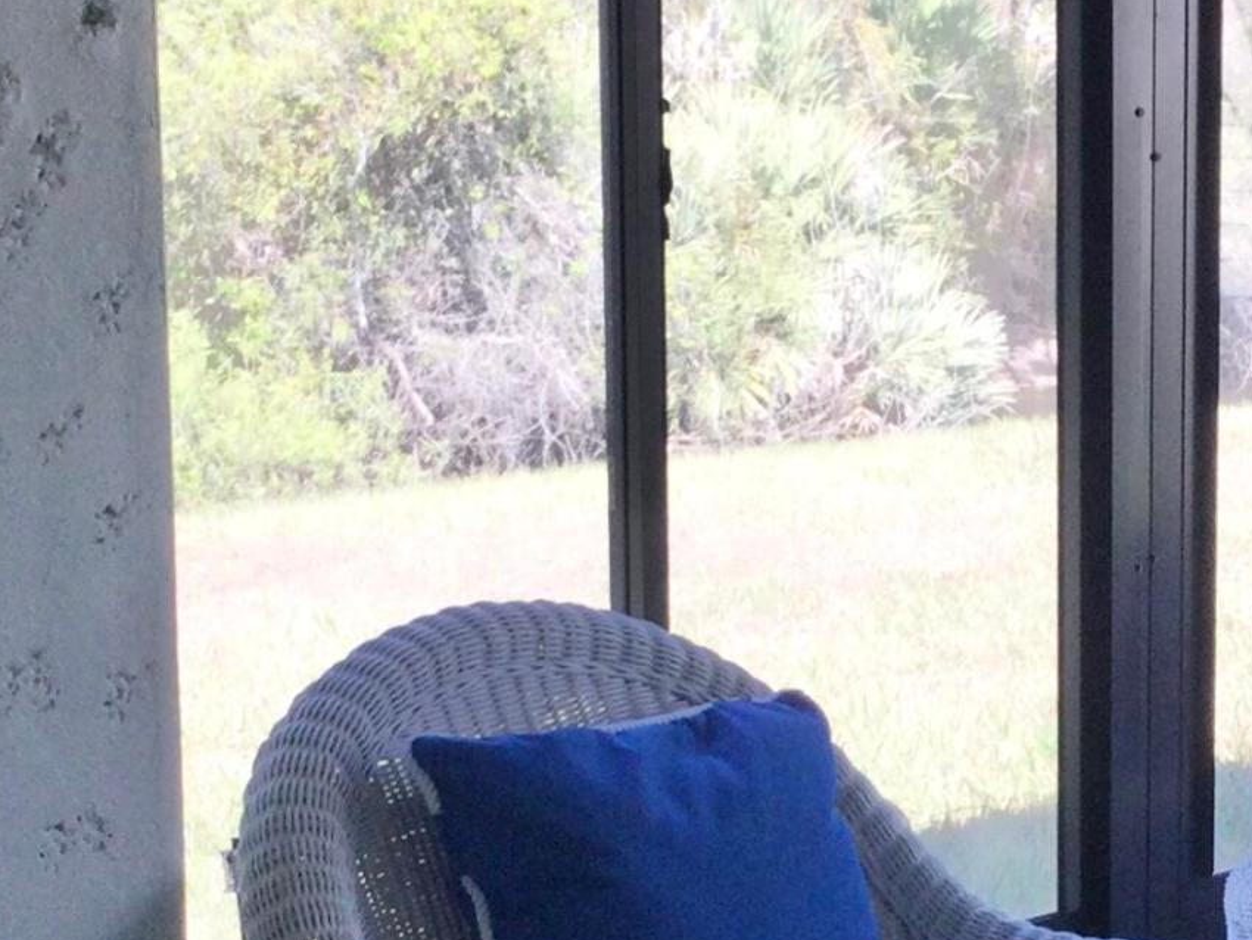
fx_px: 3799
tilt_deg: -8.8
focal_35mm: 105
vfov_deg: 14.1
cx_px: 1072
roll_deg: -2.3
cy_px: 454
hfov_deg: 18.5
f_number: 2.4
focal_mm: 3.3
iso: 25
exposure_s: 1/135
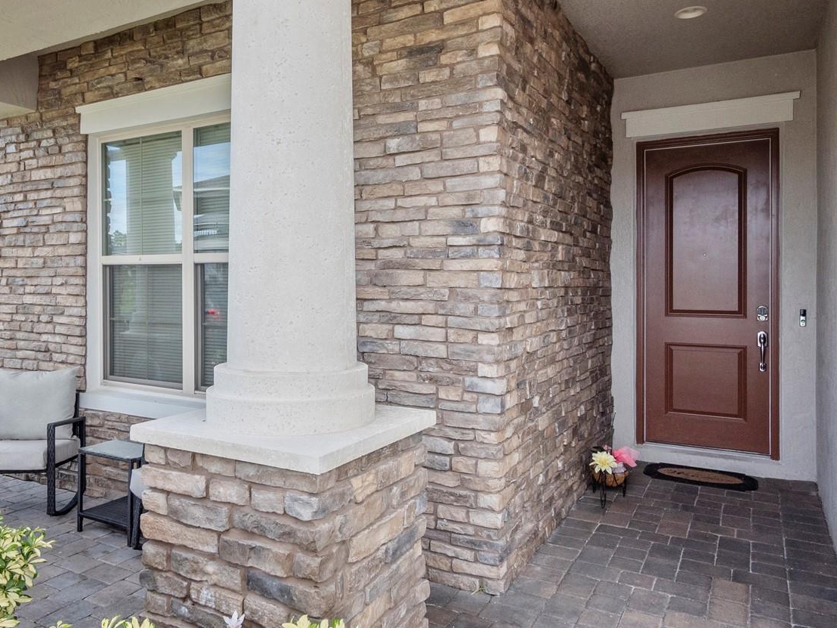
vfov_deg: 53.0
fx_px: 629
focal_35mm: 26
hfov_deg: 67.0
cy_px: 339
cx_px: 358
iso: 200
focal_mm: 9
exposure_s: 1/400
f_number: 7.1
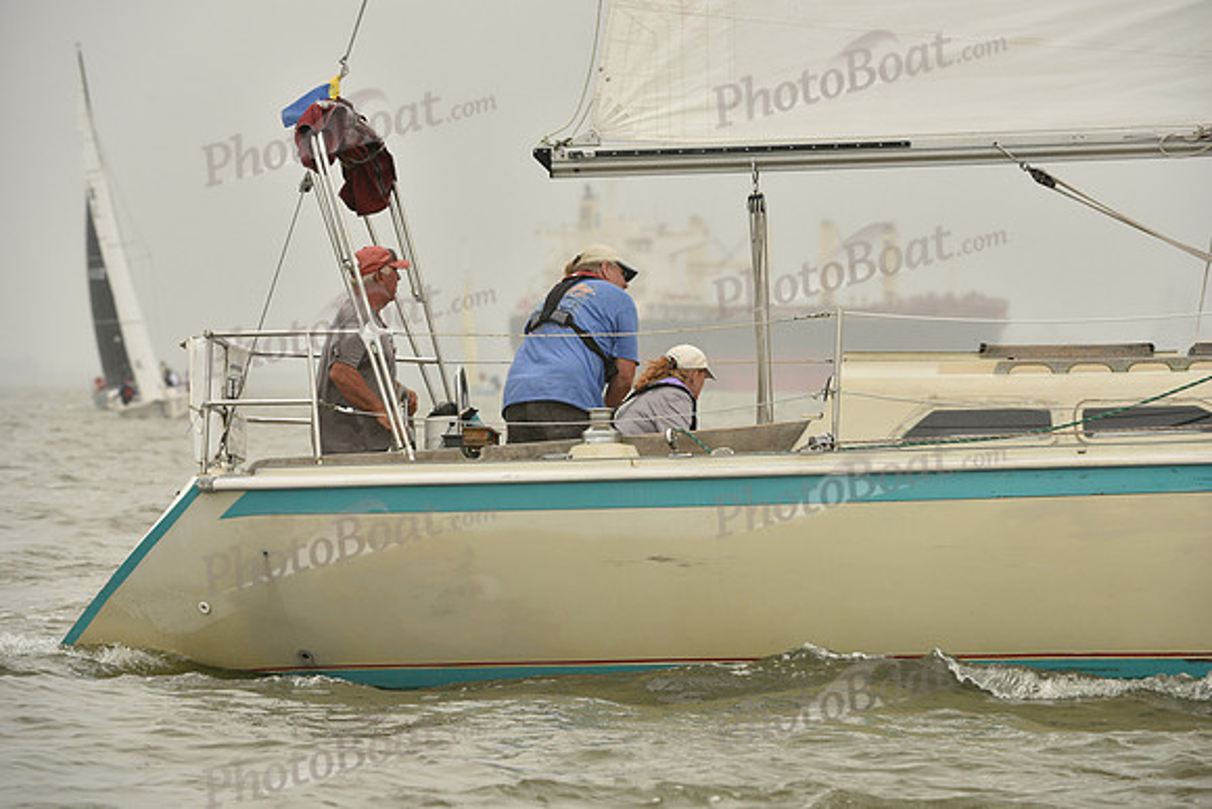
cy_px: 404
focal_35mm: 270
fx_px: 9092
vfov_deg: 5.1
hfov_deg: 7.6
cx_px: 606
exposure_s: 1/800
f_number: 8
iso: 400
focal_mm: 270
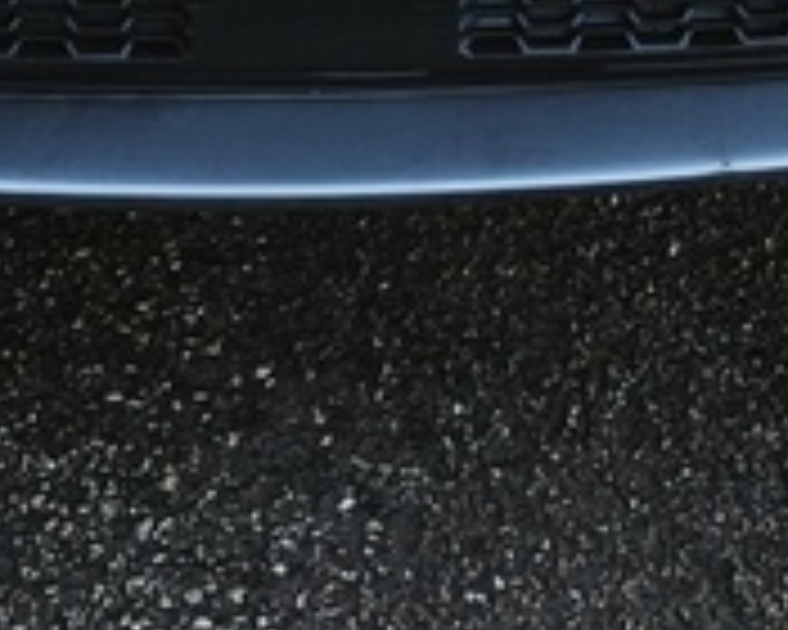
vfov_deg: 6.4
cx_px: 405
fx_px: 4781
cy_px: -1665
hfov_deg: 9.4
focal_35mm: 205
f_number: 1.7
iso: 50
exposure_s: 1/141
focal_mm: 5.35
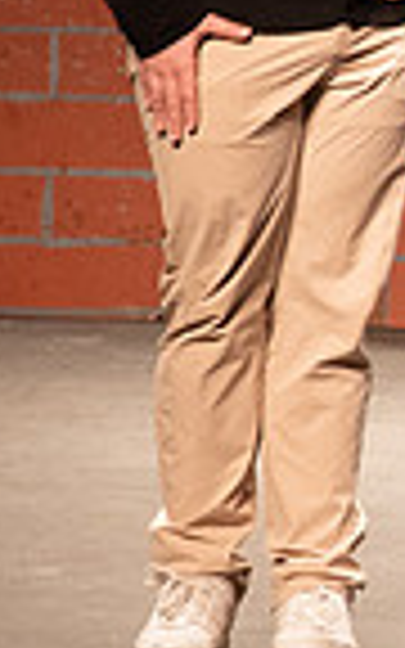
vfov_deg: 1.4
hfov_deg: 0.9
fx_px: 26790
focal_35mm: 1517
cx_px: 1233
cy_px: -94
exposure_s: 1/160
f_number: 6.3
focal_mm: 370
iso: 6400
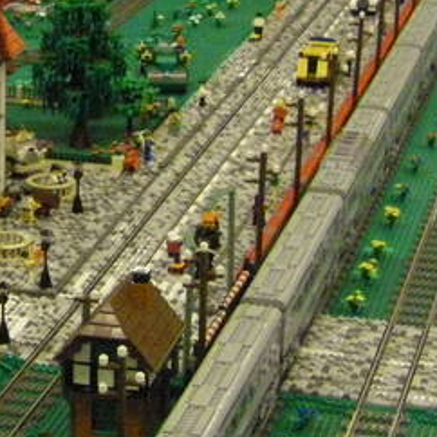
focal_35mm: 142
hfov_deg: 12.1
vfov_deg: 12.3
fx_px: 2028
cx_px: -34
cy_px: 96
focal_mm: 6.3
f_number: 3.5
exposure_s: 1/40
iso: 800
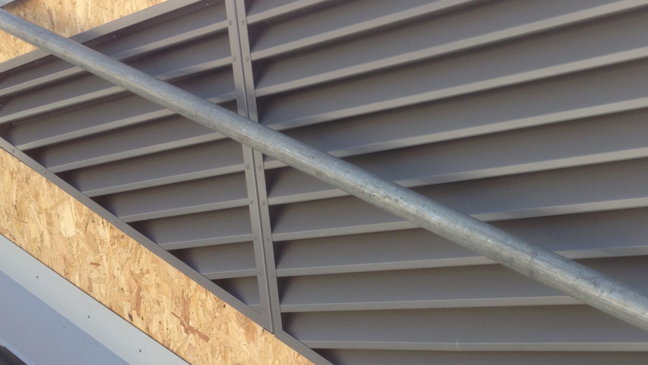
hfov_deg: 39.5
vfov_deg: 23.0
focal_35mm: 52
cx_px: 424
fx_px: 894
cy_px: 225
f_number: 2.4
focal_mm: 4.28
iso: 50
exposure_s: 1/247
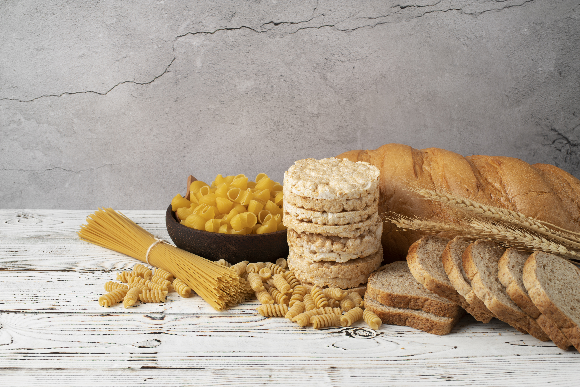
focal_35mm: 50
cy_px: 194
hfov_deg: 39.6
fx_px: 806
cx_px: 290
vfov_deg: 27.0
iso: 100
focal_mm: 50
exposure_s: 1/100
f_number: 5.6
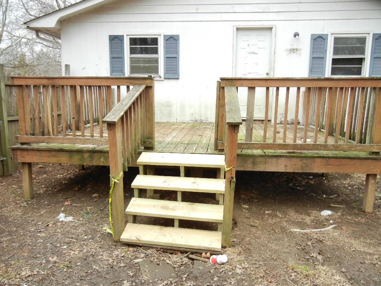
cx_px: 190
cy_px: 143
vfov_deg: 46.8
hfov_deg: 60.0
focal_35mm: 30
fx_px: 330
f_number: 3.5
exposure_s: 1/106
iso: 160
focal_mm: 5.4
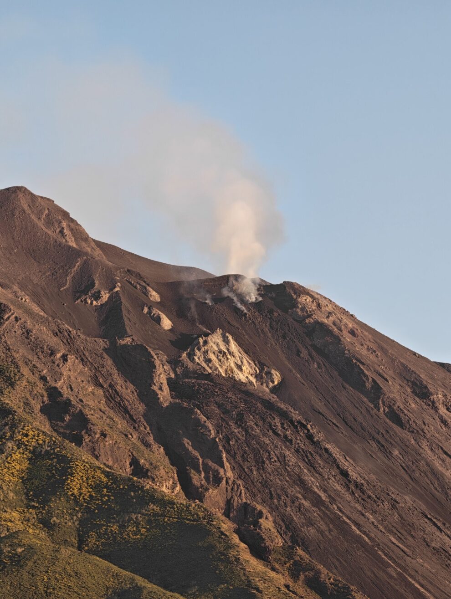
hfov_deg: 6.5
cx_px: 226
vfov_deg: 8.6
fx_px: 3986
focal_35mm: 230
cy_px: 300
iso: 64
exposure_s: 1/100
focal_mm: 22.48
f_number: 2.6
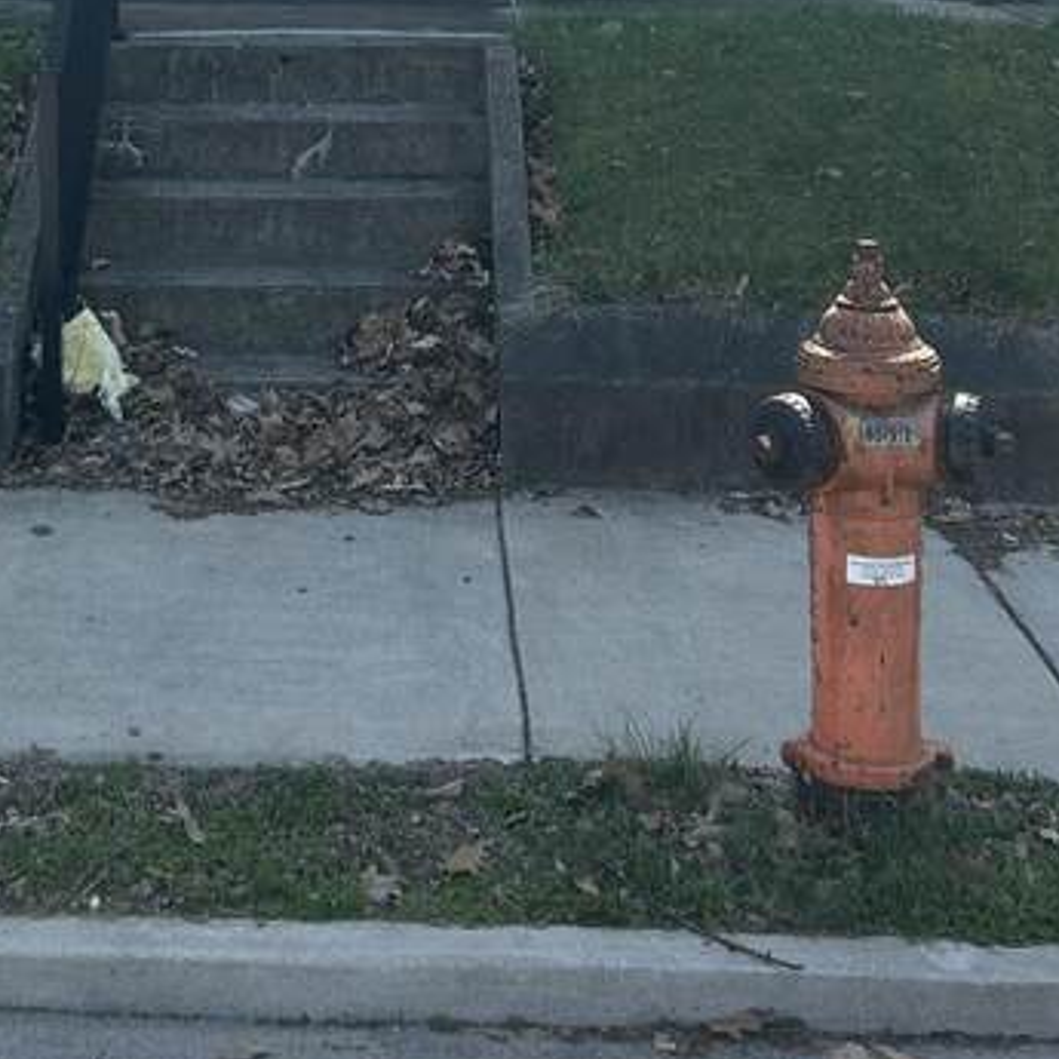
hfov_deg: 26.7
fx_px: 2215
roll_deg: +0.1
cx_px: 332
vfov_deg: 25.2
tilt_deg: +2.3
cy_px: -74
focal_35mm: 64
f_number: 1.5
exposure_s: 1/2457
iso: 50
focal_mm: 5.7
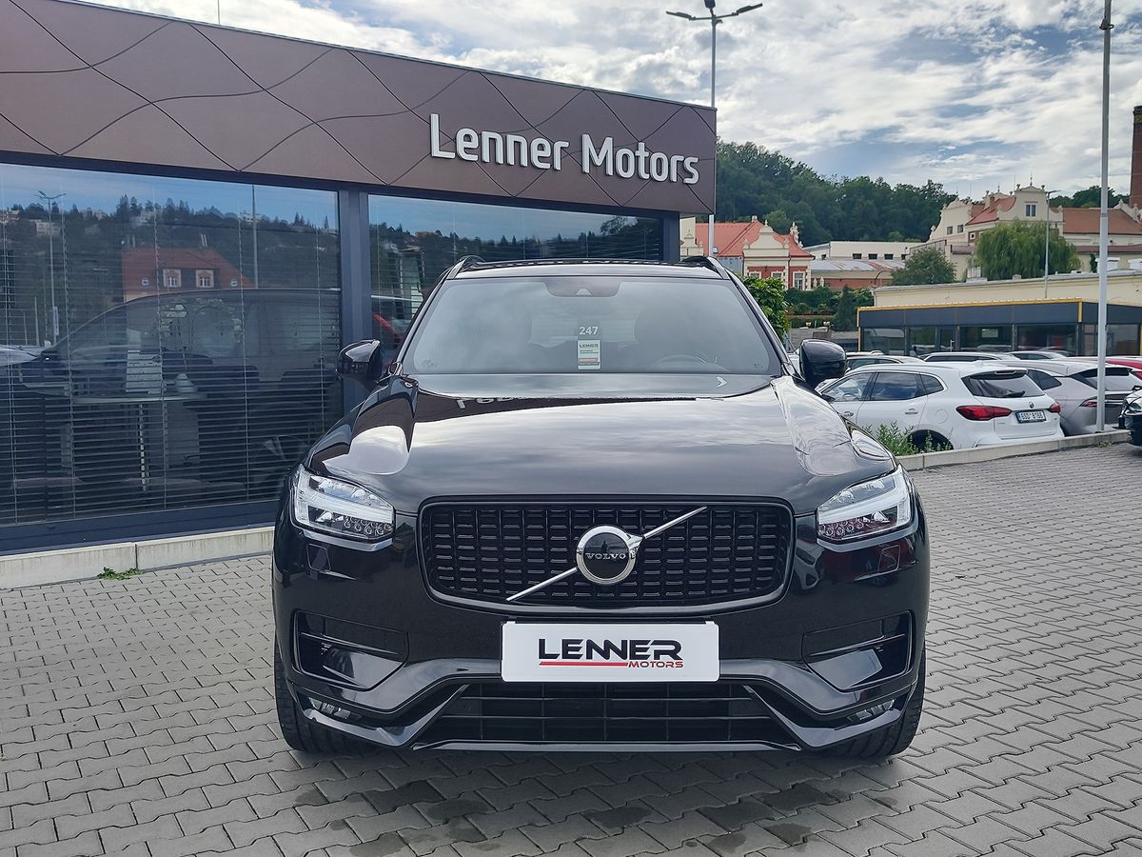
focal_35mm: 23
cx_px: 571
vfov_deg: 58.9
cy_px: 428
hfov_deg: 73.9
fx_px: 759
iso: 50
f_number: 1.69
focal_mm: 7.01
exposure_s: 1/835
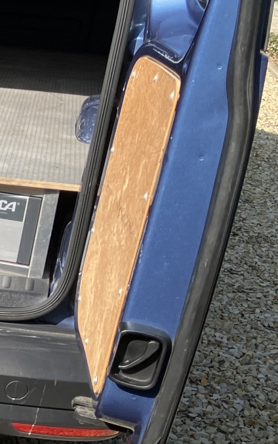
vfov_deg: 24.5
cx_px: -348
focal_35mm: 84
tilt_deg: -21.2
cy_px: 296
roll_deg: -2.9
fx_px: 1018
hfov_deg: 12.7
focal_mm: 3.99
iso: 32
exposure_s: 1/810
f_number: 1.8
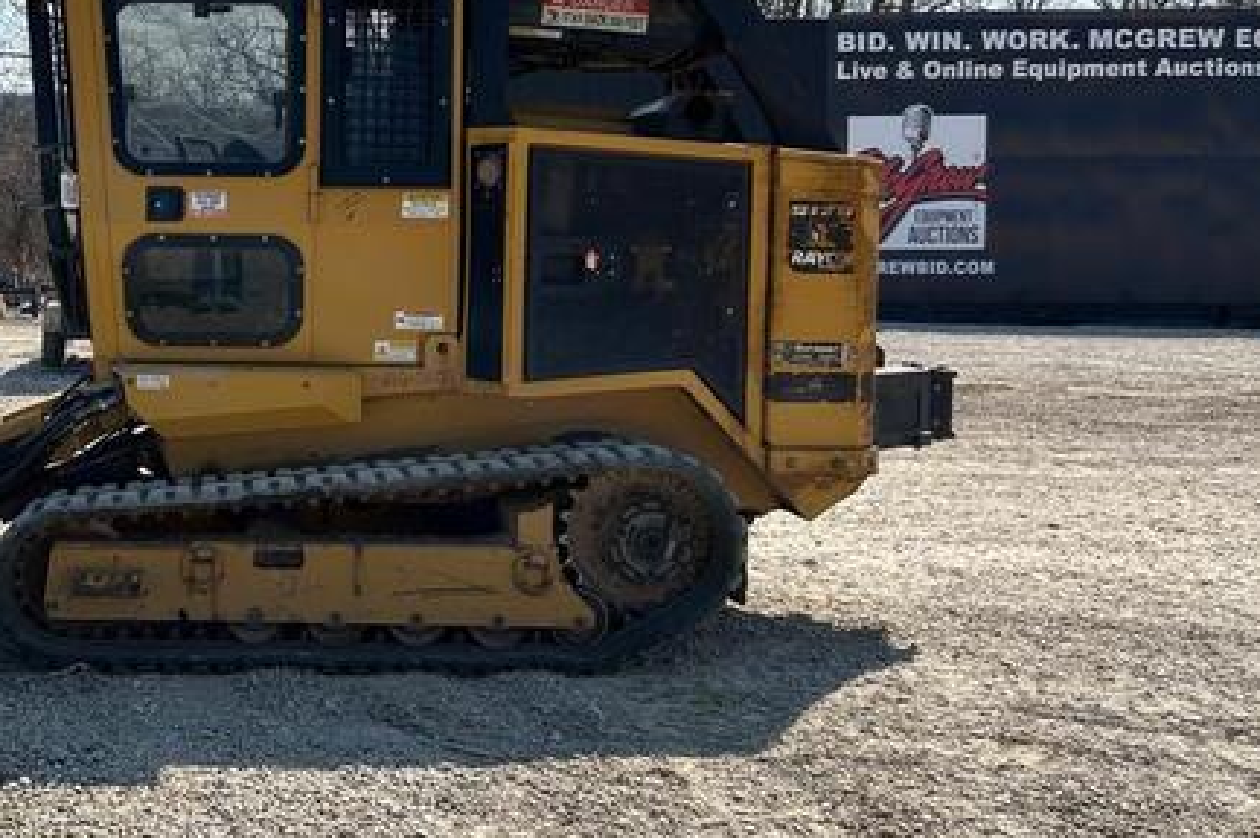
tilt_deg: -3.7
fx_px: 1749
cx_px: 230
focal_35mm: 50
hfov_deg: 38.0
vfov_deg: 26.9
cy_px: 340
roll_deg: -0.6
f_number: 1.5
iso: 50
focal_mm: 5.7
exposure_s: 1/4831
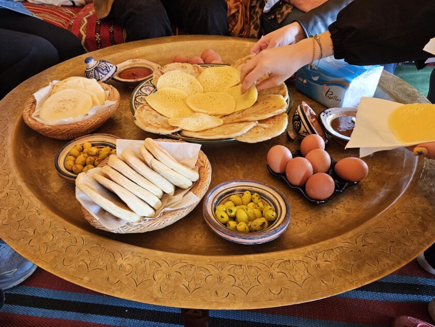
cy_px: 160
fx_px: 352
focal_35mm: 28
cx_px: 203
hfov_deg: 63.4
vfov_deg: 49.8
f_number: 1.8
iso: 250
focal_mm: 5.4
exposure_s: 1/100
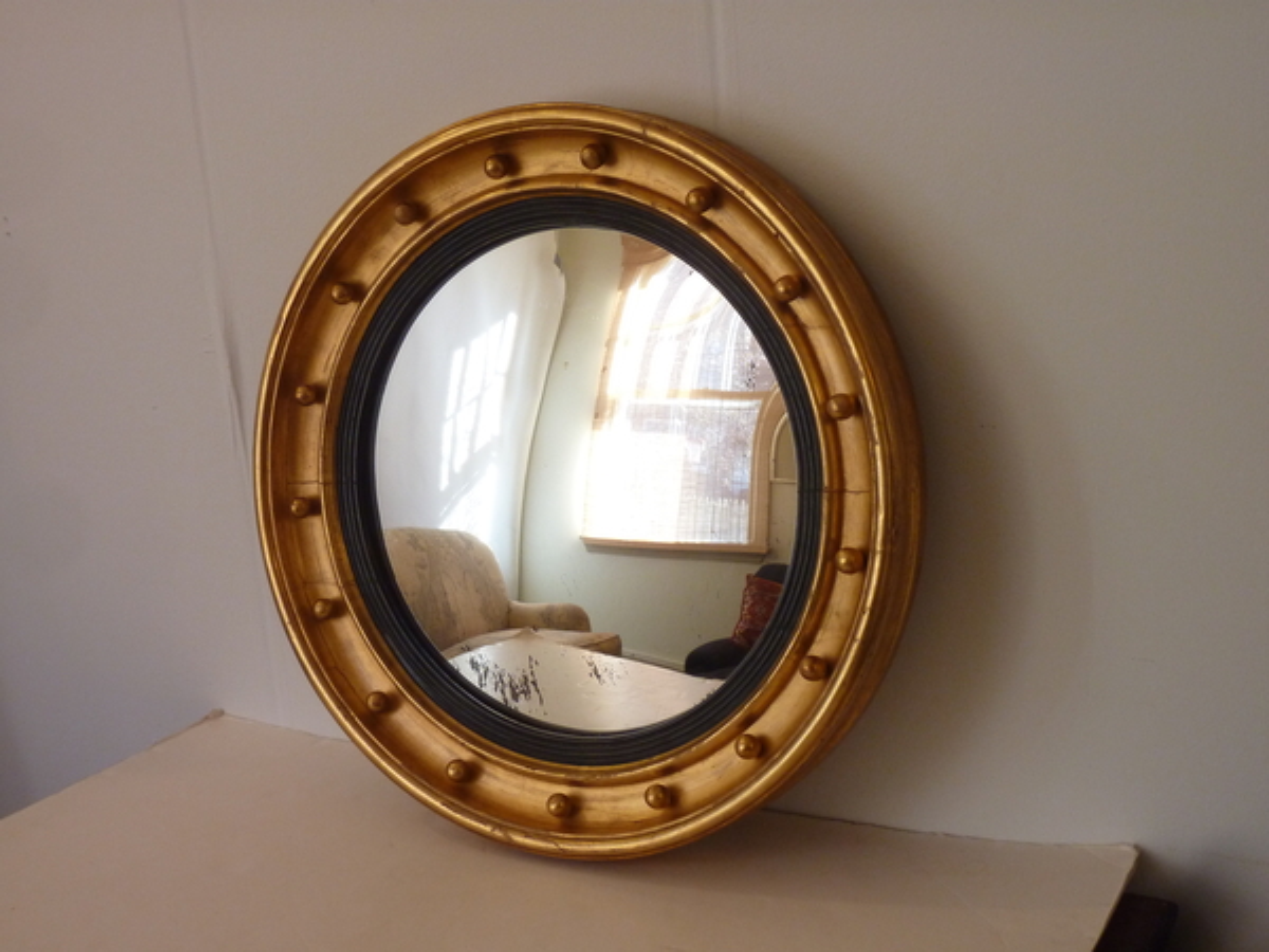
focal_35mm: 48
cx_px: 634
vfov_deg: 30.3
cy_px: 476
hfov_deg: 39.7
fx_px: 1760
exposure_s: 1/30
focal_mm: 7.9
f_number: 3.8
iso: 250
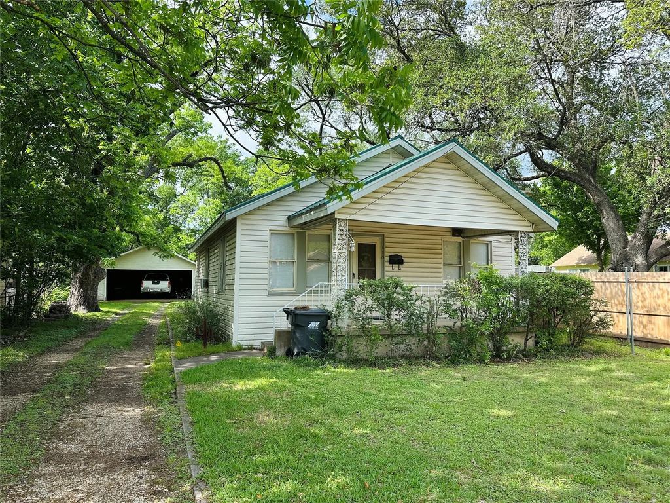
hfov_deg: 71.6
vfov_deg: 56.8
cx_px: 335
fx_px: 465
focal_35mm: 24
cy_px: 252
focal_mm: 6.86
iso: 80
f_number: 1.78
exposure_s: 1/1183
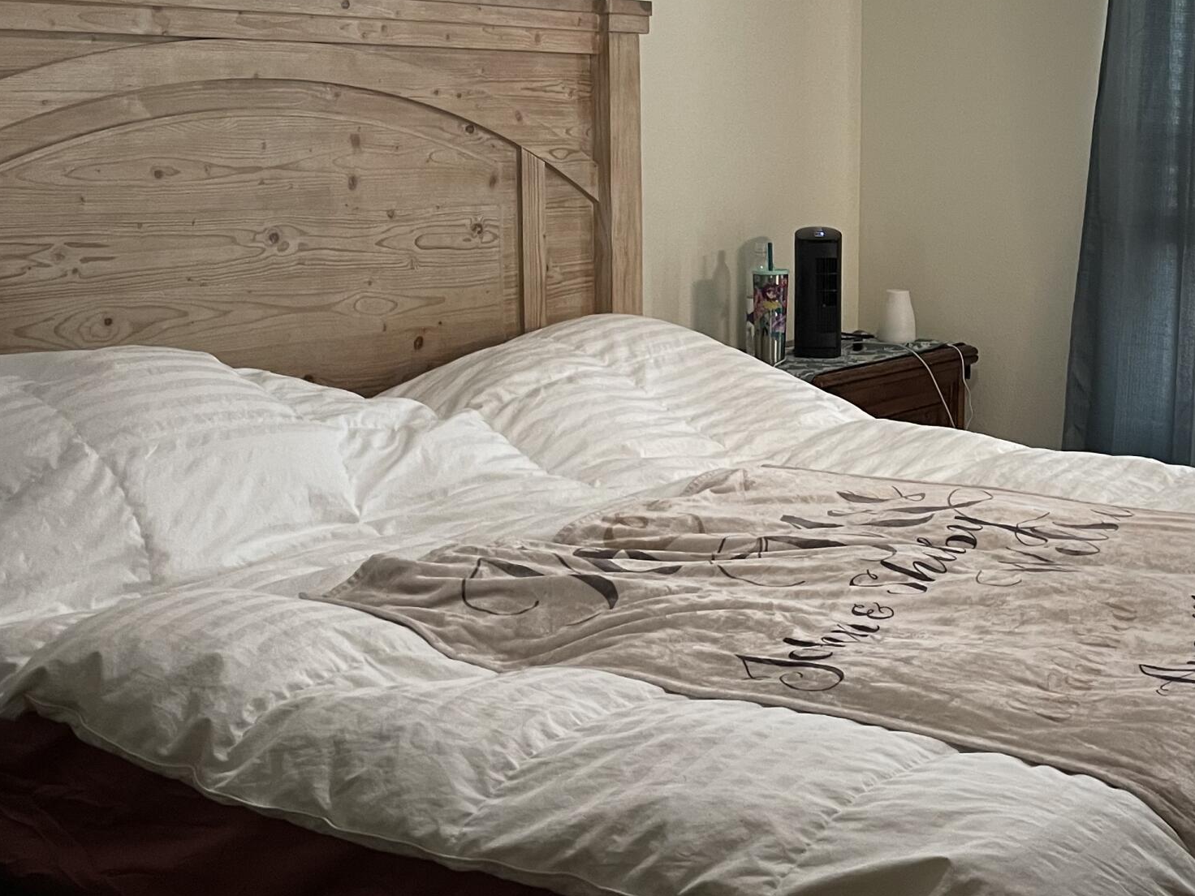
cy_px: 279
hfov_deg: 35.2
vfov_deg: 27.3
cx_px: 929
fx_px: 1830
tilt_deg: -4.1
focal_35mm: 53
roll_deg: -0.4
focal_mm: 4.2
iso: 200
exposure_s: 1/60
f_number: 1.6
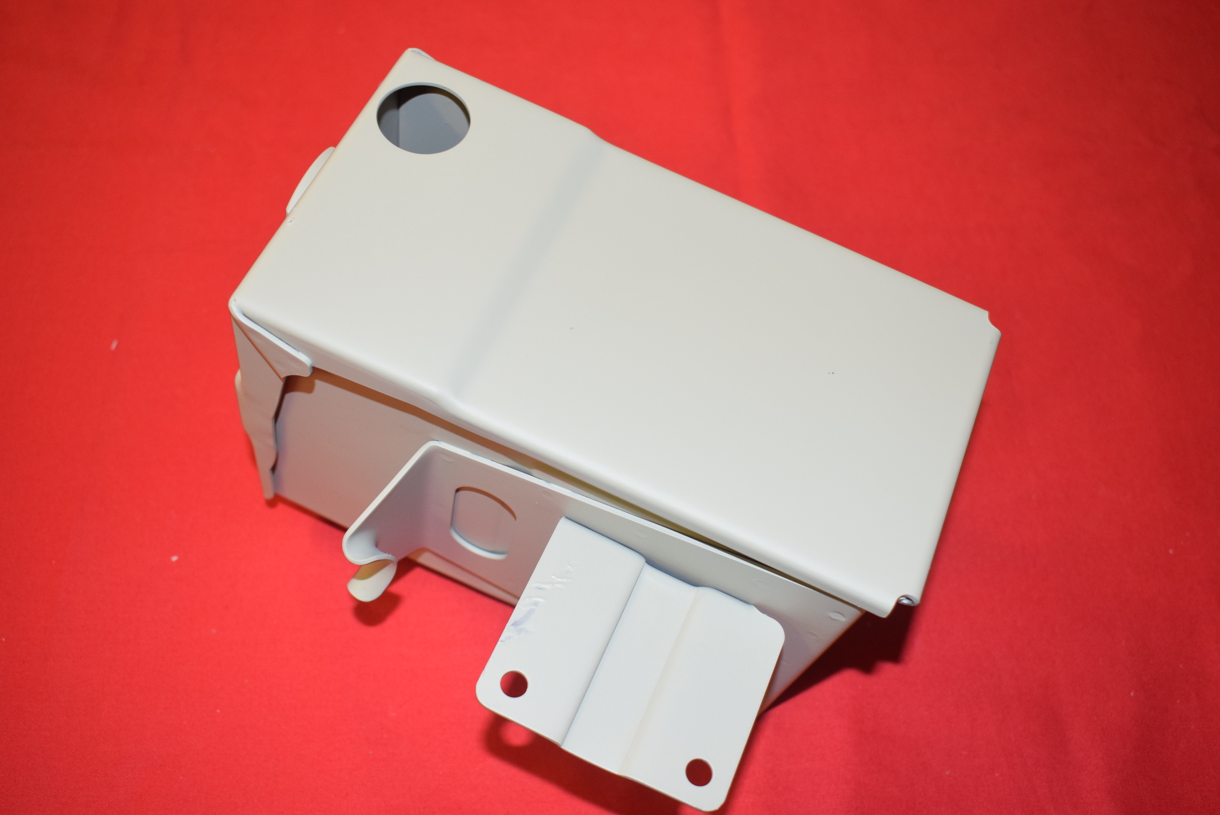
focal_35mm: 38
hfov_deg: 51.2
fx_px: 1272
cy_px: 408
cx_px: 610
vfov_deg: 35.6
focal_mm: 25
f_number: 5
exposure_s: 1/60
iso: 800
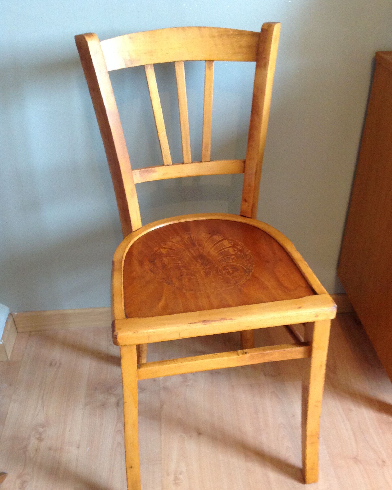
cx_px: 194
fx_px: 537
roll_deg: +2.7
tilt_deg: -33.9
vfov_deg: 49.1
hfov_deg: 40.1
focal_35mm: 37
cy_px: 255
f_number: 2.4
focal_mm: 4.28
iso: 200
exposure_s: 1/15
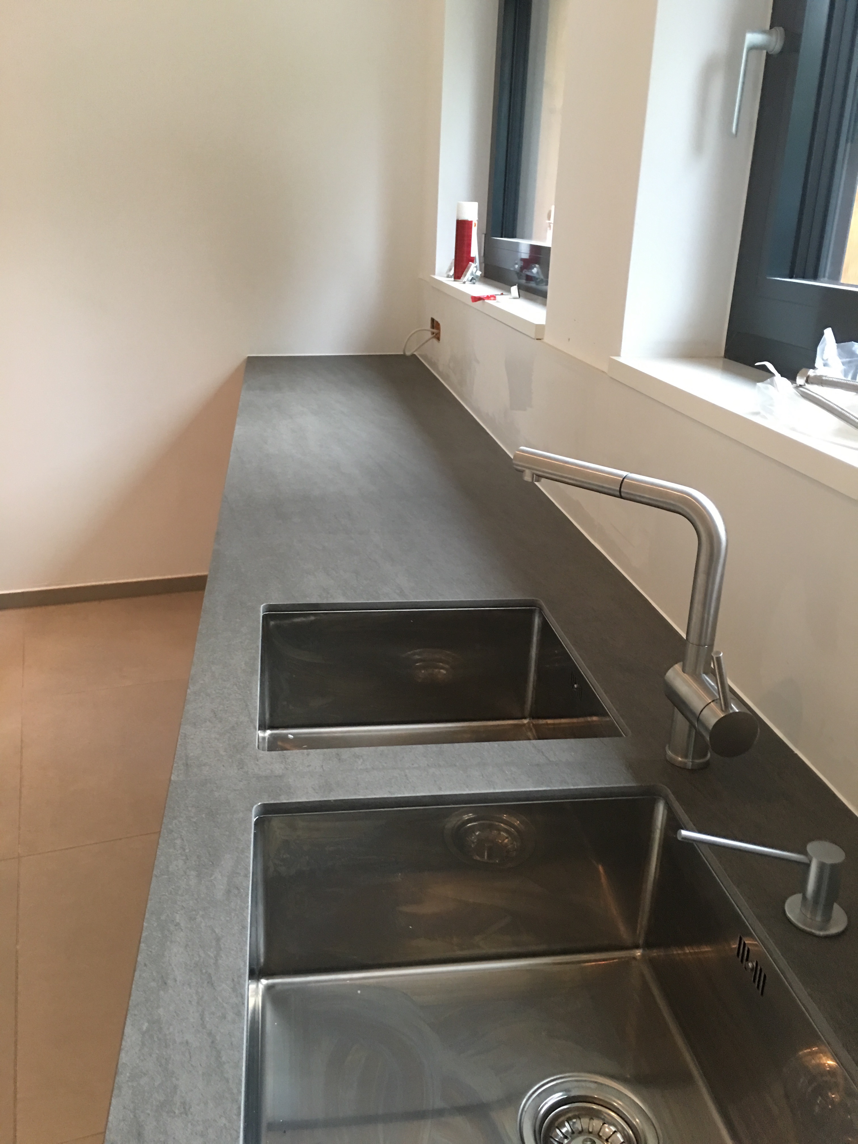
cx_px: 429
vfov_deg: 61.7
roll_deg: -2.2
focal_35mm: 29
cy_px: 572
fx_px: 958
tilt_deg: -20.0
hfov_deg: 48.2
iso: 100
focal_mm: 4.15
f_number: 2.2
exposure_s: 1/10
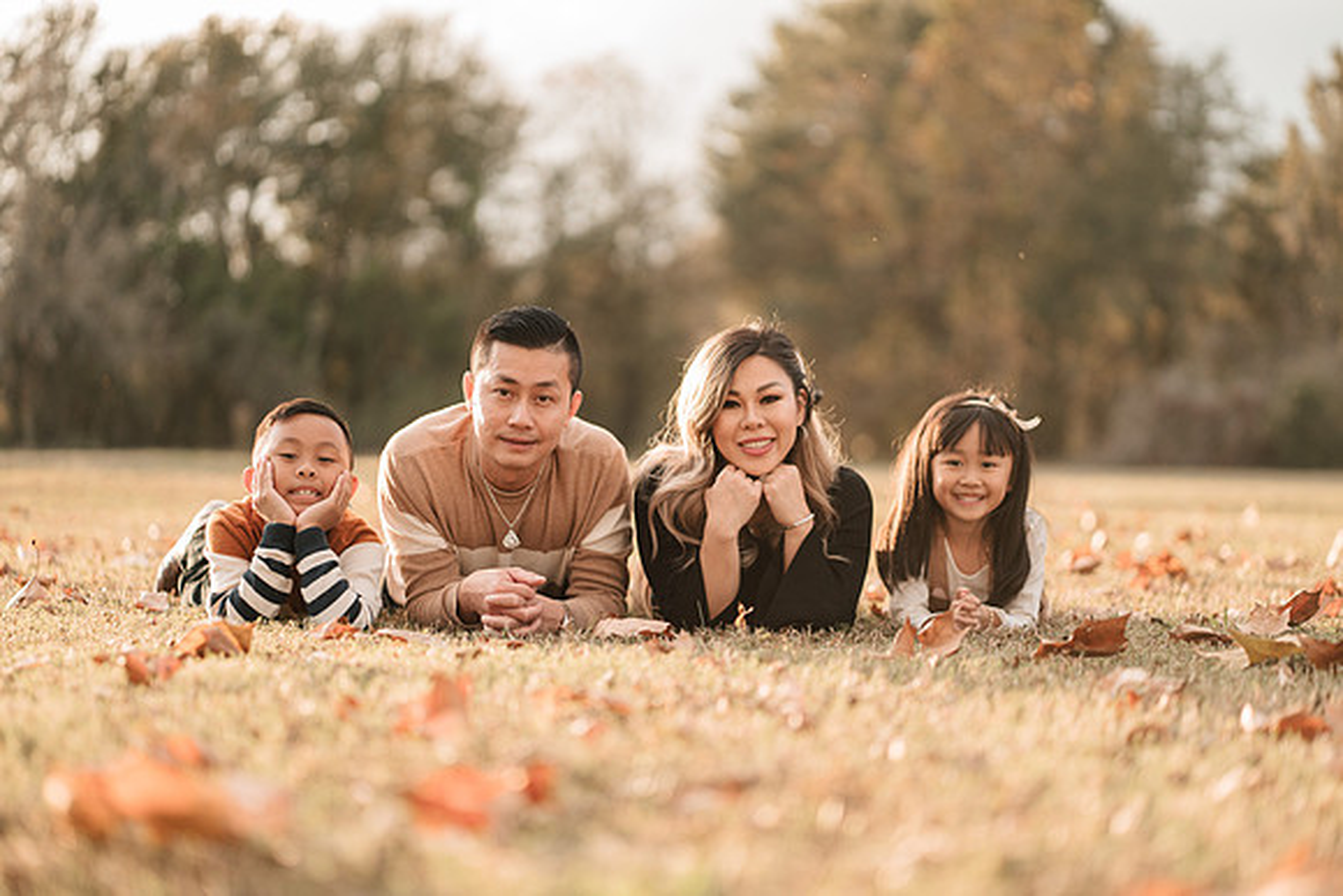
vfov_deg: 16.1
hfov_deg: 23.9
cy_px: 448
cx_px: 672
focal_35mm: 85
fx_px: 3172
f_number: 1.8
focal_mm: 85
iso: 400
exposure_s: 1/1000
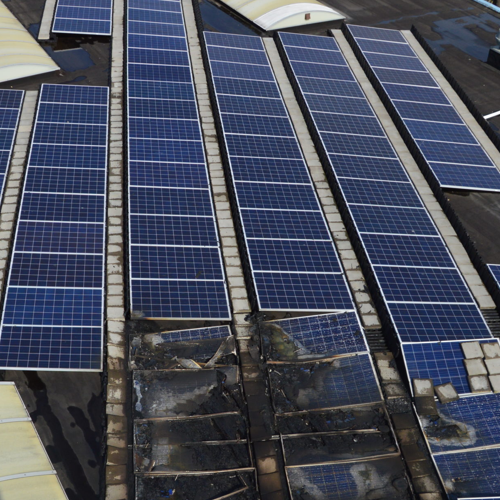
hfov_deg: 35.3
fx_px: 784
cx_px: 226
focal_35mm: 48
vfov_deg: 35.2
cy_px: 306
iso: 320
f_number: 11
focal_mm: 18
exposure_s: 1/500
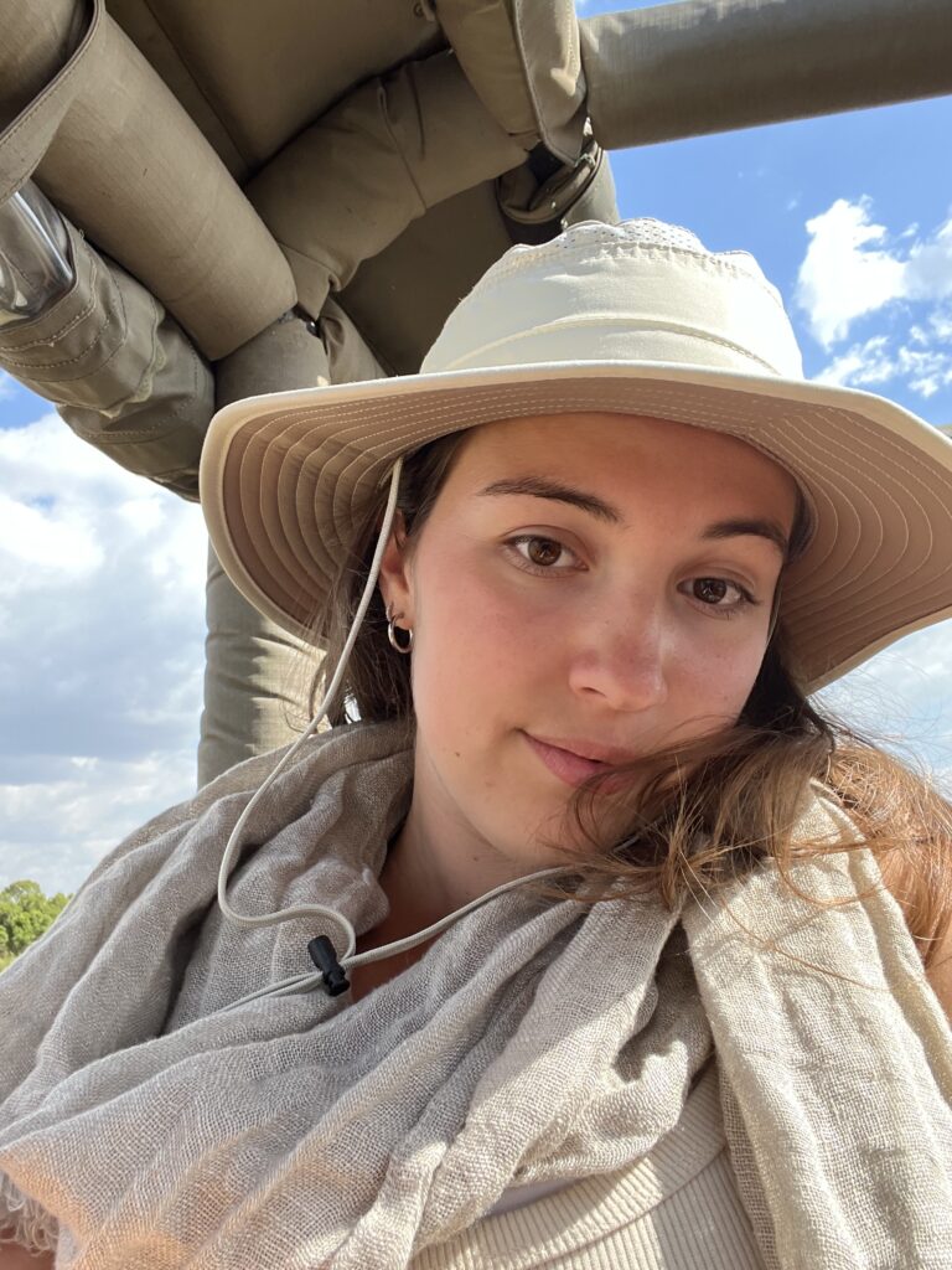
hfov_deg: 46.8
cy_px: 635
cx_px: 476
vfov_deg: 60.0
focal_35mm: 30
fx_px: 1100
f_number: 2.2
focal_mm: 2.71
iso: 32
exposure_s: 1/172
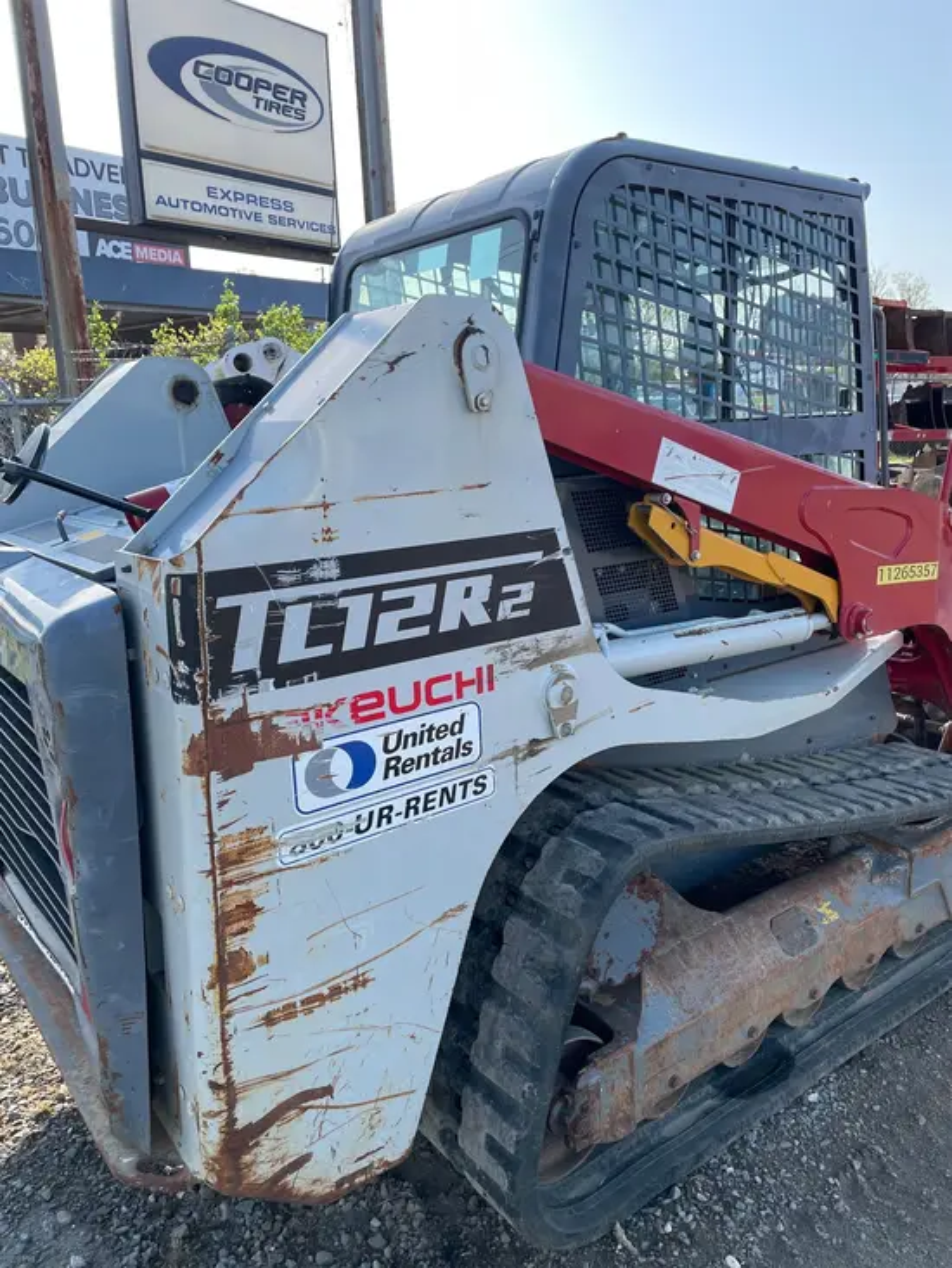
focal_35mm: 26
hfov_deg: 53.1
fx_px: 953
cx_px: 476
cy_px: 634
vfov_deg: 67.3
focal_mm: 4.2
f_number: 1.6
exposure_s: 1/895
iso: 32
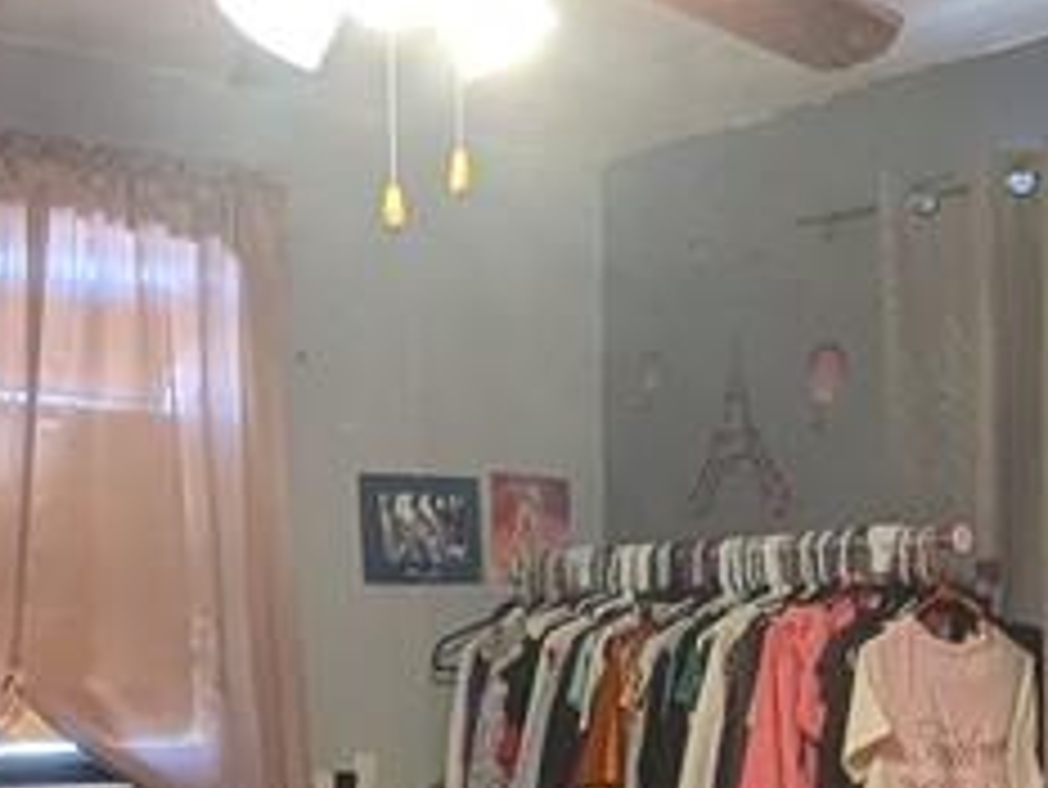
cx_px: 861
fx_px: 1727
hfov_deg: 32.7
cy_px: 711
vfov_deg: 24.9
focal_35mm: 57
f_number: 2.2
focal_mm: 1.95
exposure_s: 1/24
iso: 126
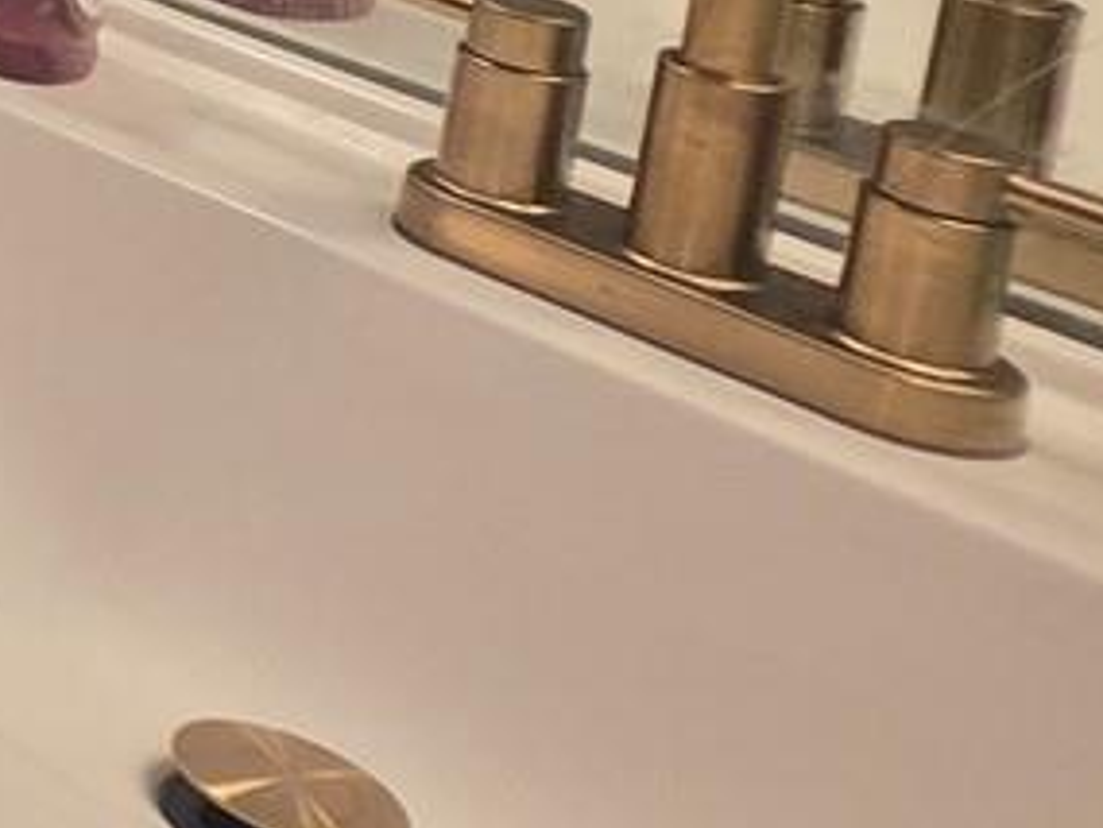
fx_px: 2327
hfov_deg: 13.8
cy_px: -623
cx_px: -1761
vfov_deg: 17.0
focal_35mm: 73
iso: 125
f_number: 2.2
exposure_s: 1/60
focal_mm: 2.2
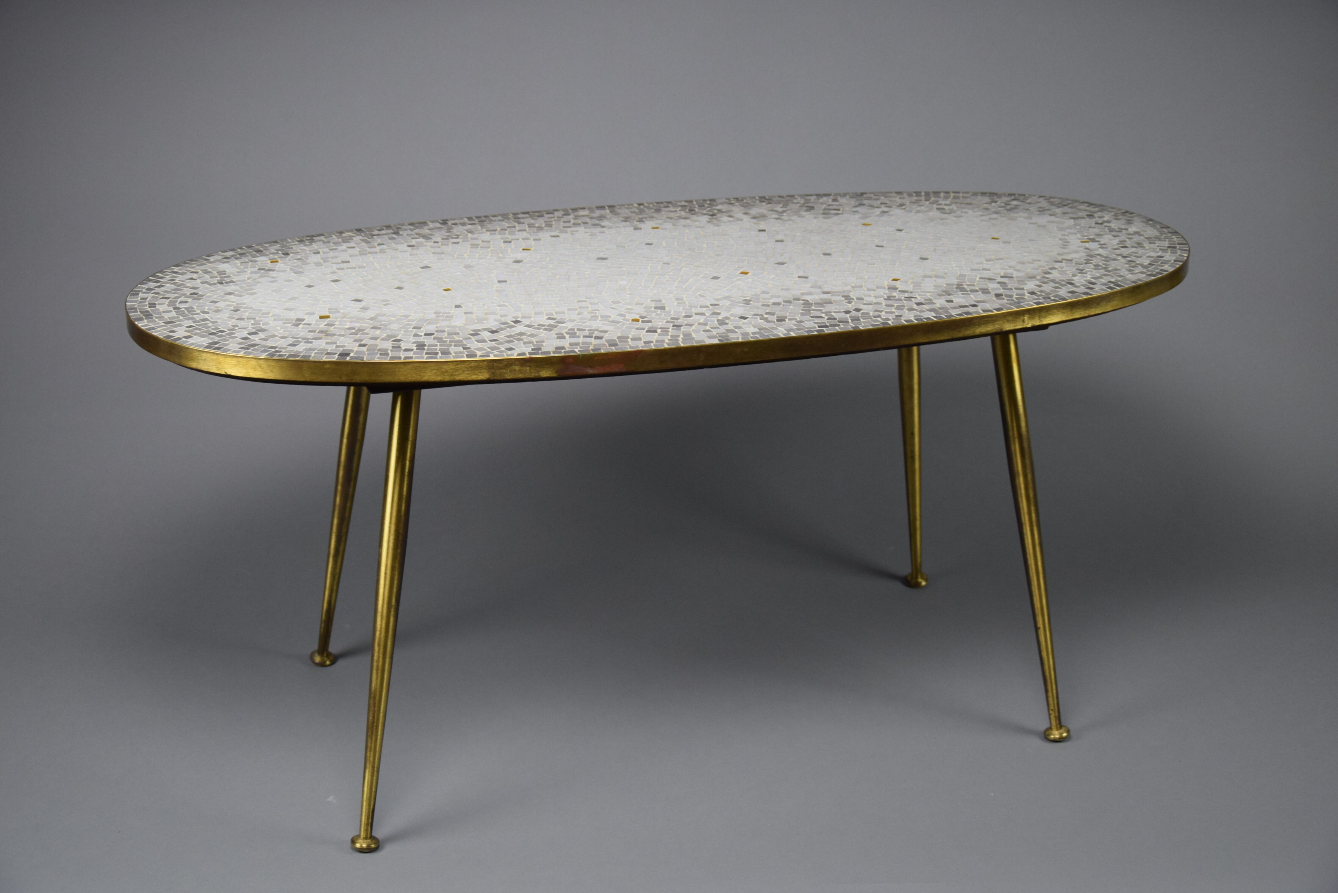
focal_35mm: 48
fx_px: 1784
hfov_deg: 41.1
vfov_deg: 28.1
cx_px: 669
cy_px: 446
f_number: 4.2
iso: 800
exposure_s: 1/60
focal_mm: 32
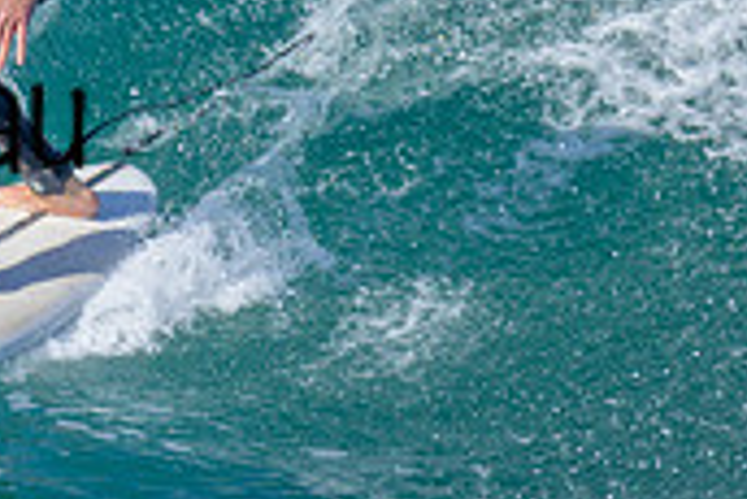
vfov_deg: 0.4
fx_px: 76464
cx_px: -833
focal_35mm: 3682
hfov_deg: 0.6
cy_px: 89
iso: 500
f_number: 6.3
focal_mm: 800
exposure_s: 1/2000
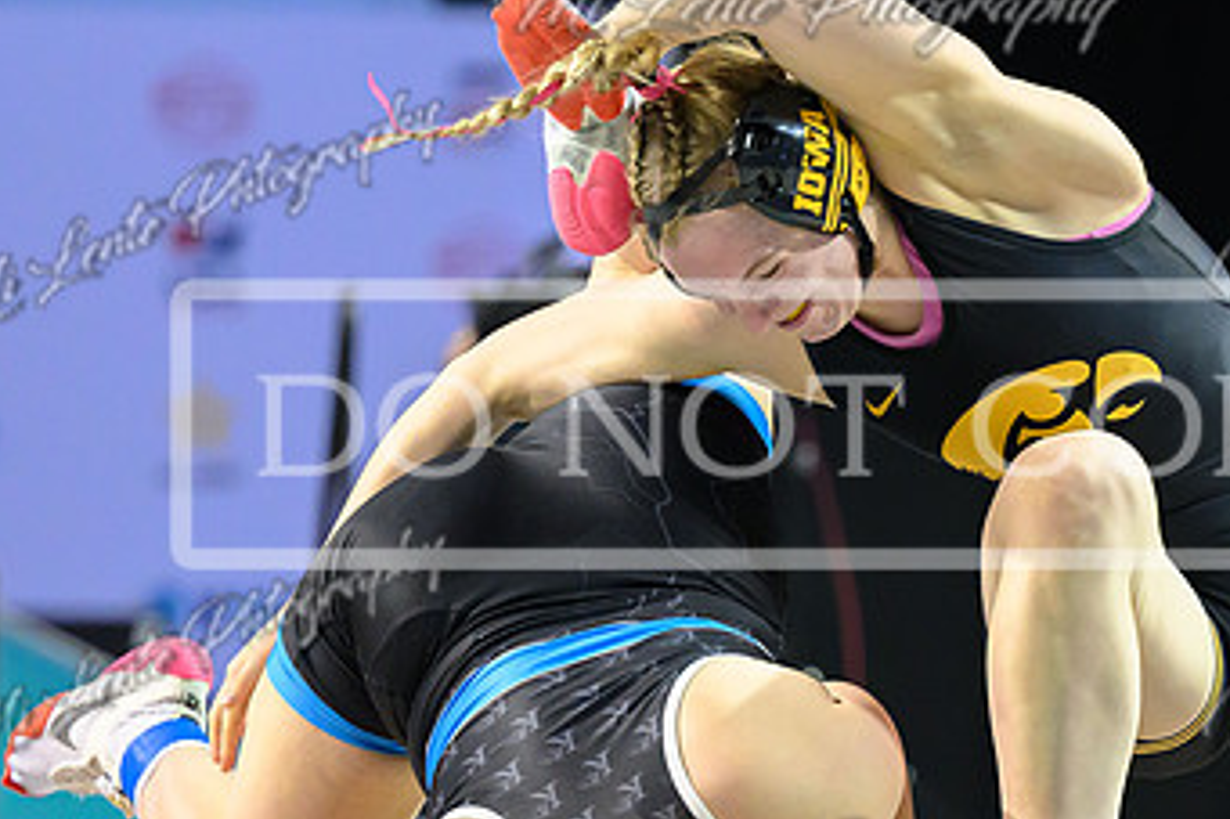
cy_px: 543
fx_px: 8947
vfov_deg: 5.2
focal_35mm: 262
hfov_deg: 7.8
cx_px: 1021
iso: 4000
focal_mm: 115
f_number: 2.8
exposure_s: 1/800
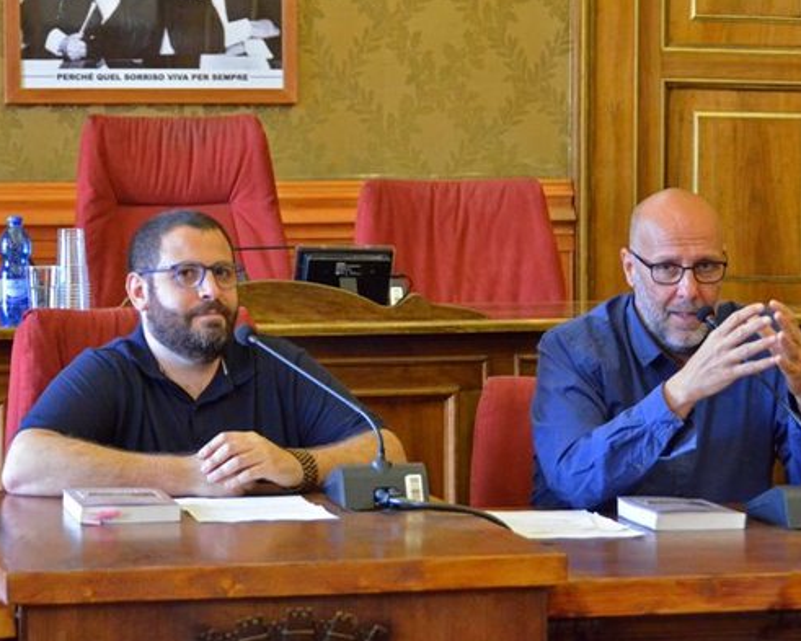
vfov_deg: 13.8
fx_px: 2646
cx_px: 429
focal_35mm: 112
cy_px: 318
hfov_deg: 17.2
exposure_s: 1/100
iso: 5000
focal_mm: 65
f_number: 5
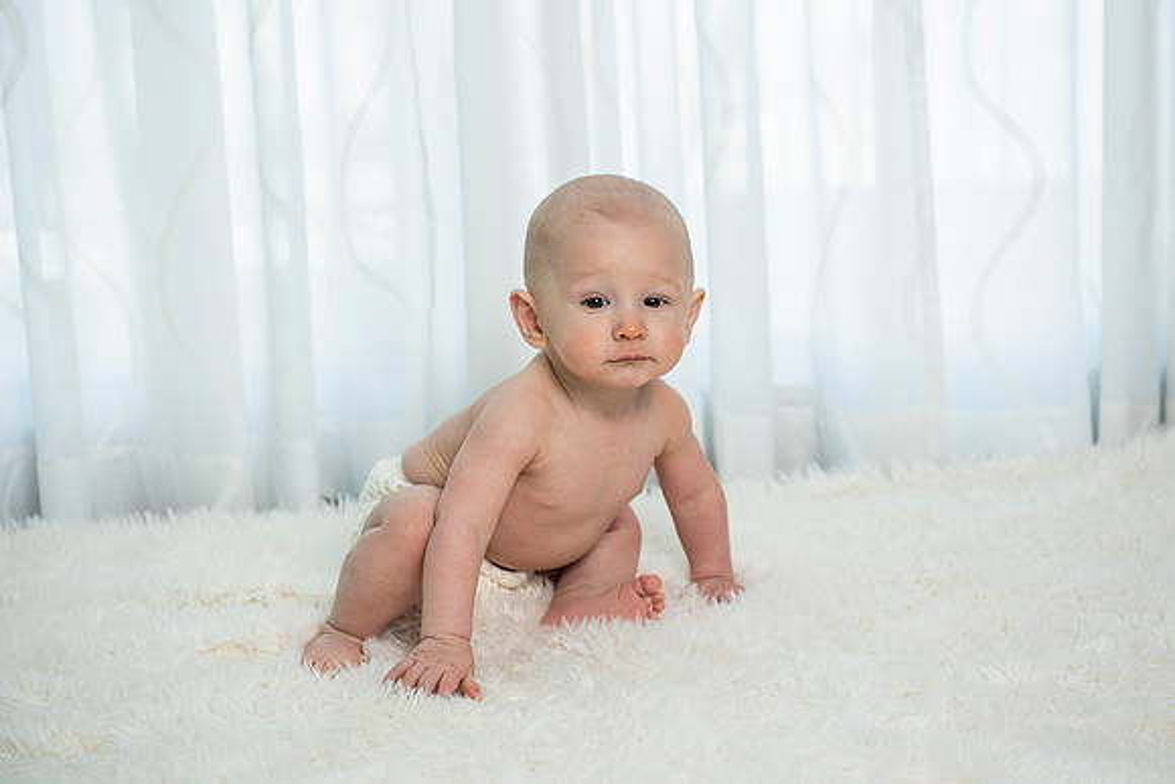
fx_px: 2126
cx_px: 617
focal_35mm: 65
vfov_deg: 20.9
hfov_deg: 30.9
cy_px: 372
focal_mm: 62
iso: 320
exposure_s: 1/200
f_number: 3.5
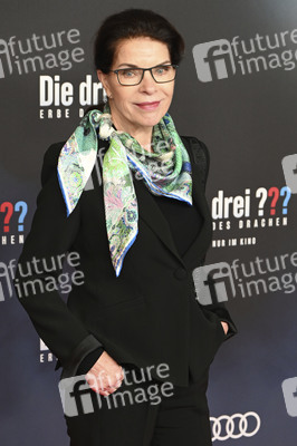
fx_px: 1054
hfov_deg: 16.0
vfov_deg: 23.9
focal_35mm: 85
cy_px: 223
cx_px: 148
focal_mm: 85
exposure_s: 1/160
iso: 1250
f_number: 6.3
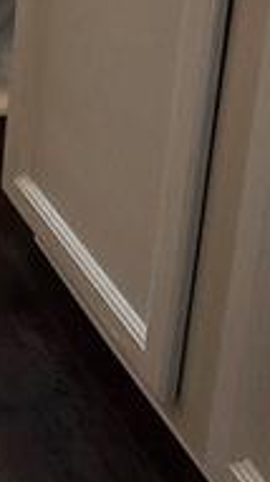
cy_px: -194
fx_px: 1136
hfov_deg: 12.4
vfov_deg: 21.1
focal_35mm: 89
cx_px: -209
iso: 64
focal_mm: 1.74
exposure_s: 1/60
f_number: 2.2
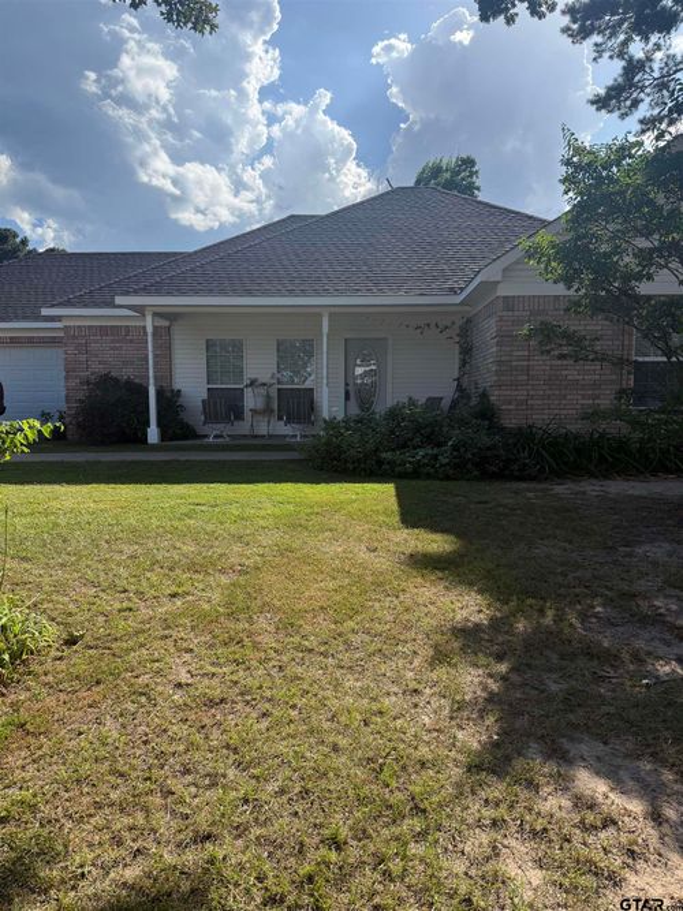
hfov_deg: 56.8
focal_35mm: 24
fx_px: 632
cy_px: 456
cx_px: 342
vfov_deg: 71.6
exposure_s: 1/4673
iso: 100
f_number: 1.78
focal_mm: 6.76
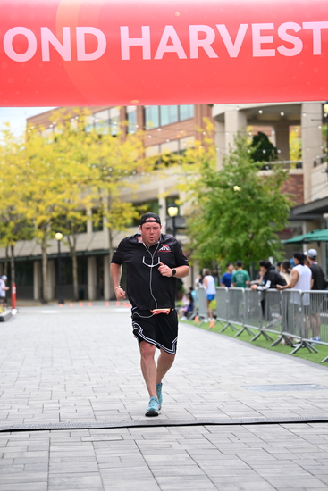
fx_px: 1243
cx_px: 164
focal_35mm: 91
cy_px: 246
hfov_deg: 15.0
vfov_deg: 22.4
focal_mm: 91
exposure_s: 1/2500
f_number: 2.8
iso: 640
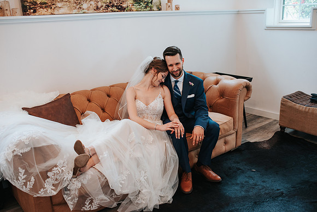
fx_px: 308
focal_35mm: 35
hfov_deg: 54.4
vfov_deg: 37.9
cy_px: 106
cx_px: 158
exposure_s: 1/125
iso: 1000
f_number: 3.2
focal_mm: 35
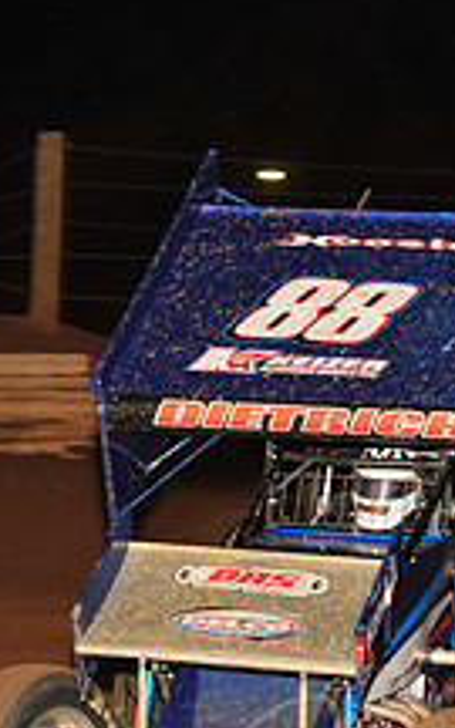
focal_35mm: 219
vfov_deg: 9.6
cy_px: 519
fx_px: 4345
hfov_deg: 6.0
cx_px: 270
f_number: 6.3
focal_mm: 80
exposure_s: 1/250
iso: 800
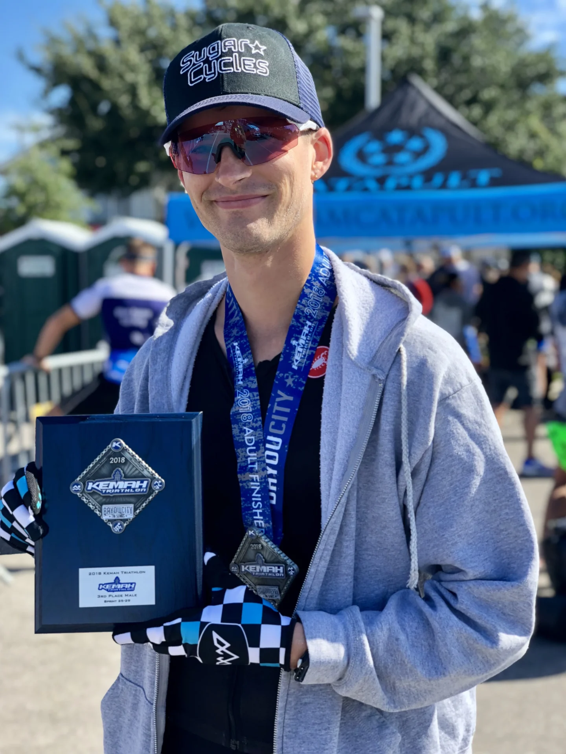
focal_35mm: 52
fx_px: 1134
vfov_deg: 36.8
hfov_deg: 28.0
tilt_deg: -3.8
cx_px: 283
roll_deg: -0.1
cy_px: 377
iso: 16
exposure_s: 1/340
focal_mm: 6
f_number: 2.4
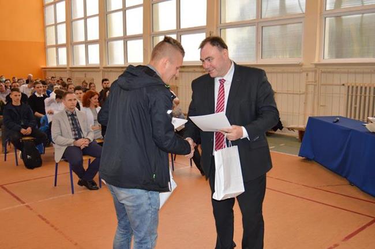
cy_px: 124
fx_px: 359
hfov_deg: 55.2
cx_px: 188
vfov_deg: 38.3
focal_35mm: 34
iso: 400
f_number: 3.8
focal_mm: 23
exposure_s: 1/60
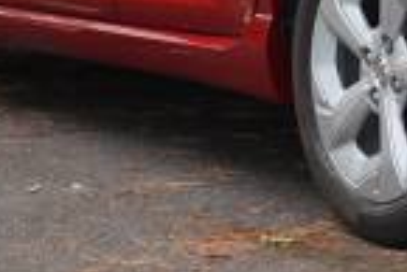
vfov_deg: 5.3
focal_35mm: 257
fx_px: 2912
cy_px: -241
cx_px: 547
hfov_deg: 7.9
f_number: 4
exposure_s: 1/160
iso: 200
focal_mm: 58.3
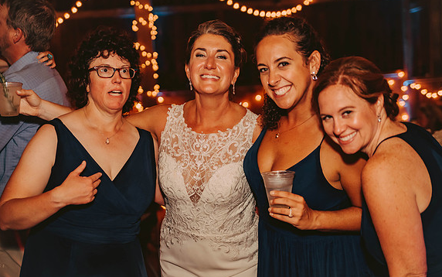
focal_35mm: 62
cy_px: 145
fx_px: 747
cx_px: 223
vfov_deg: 21.0
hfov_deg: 33.0
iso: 1000
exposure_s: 1/160
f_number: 2.8
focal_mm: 60
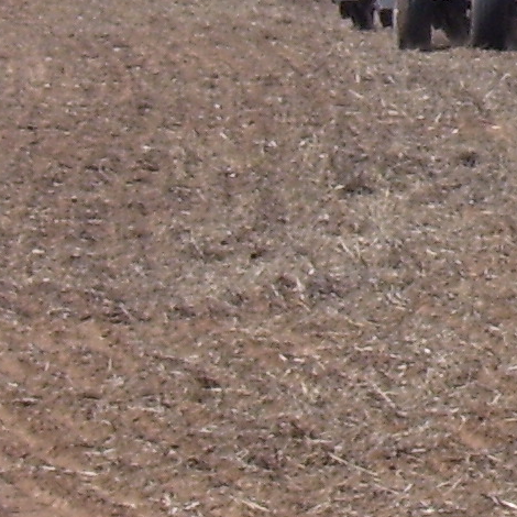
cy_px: -296
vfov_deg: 3.5
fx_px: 8347
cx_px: 1296
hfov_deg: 3.5
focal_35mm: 494
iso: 80
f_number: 8
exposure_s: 1/180
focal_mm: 16.8
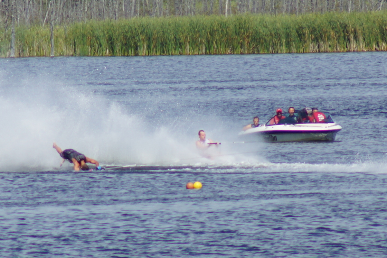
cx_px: 194
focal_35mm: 450
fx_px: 4836
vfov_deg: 3.1
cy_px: 129
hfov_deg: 4.6
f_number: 7.1
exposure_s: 1/500
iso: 100
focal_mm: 300
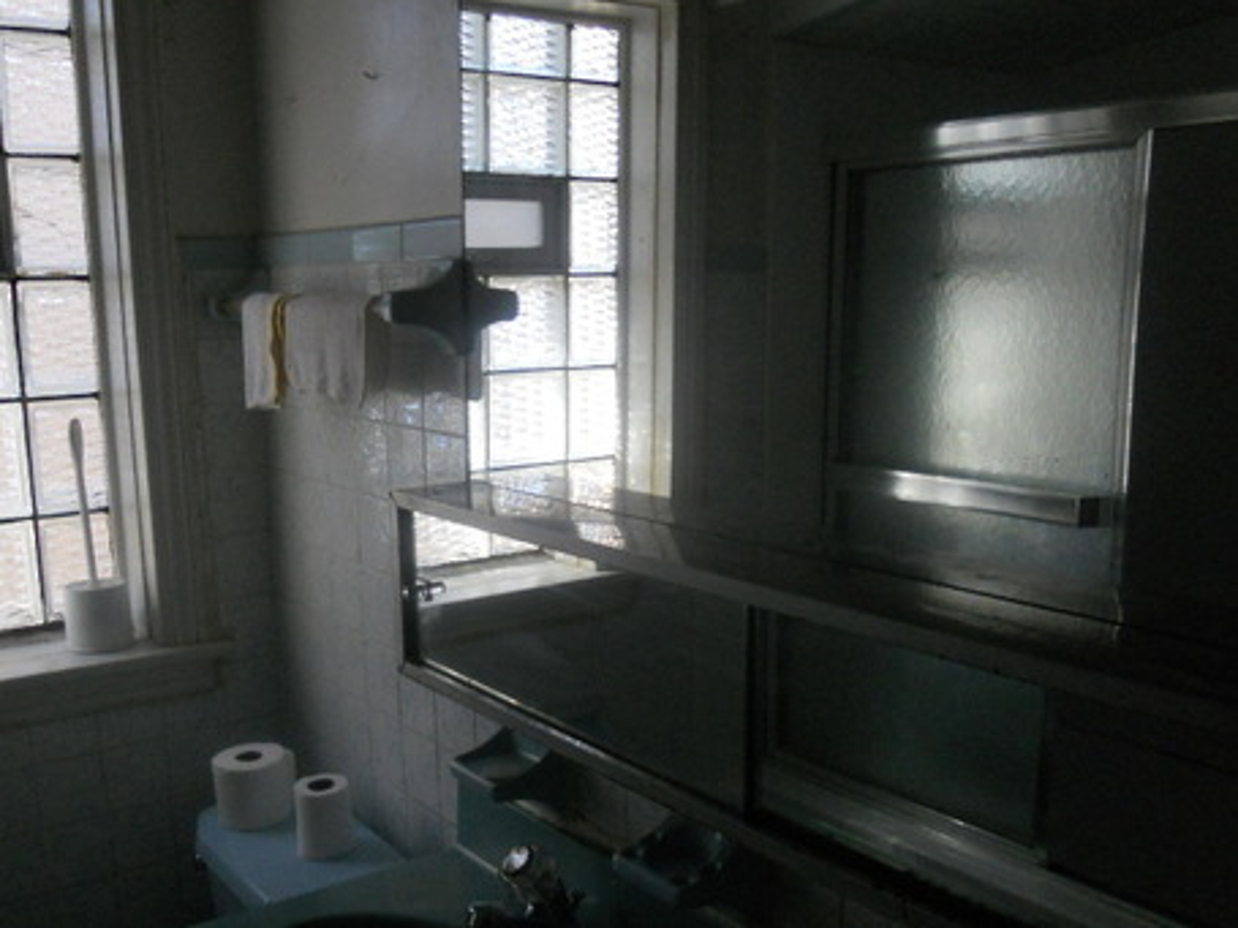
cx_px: 566
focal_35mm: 38
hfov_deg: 48.9
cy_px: 539
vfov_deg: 37.6
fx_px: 1359
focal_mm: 4.9
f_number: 3.2
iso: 320
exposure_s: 1/125
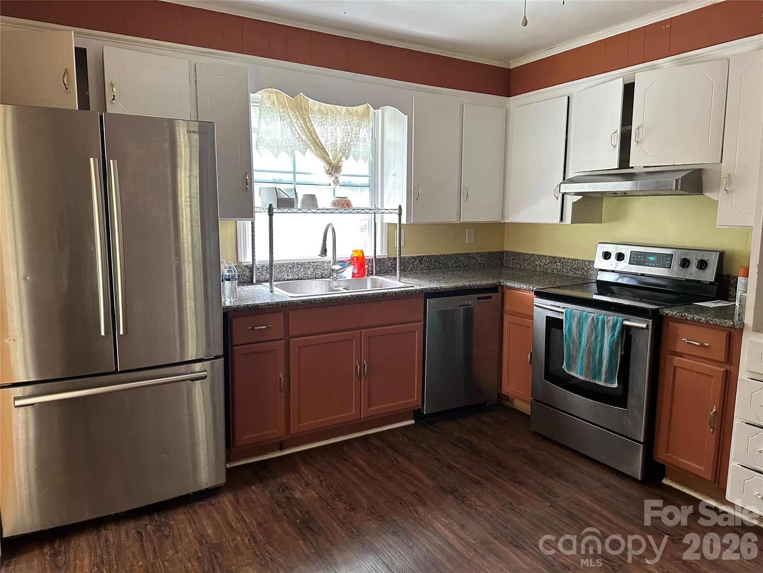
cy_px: 286
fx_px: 529
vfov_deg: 56.8
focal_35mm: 24
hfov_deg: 71.6
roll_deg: -0.9
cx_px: 382
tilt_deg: -7.6
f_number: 1.78
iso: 400
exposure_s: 1/60
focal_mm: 6.86
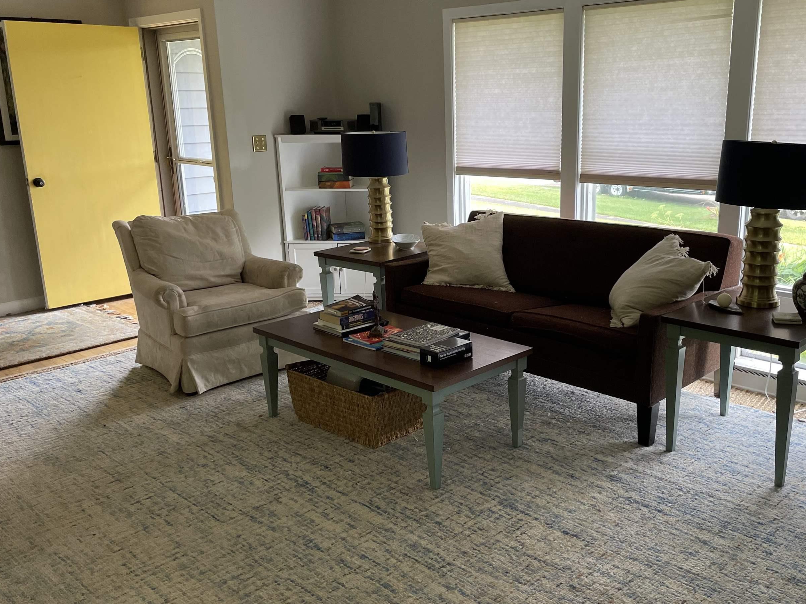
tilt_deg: -14.6
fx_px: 768
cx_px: 476
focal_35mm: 33
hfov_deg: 55.0
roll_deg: +0.3
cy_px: 301
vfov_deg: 42.9
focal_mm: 4.2
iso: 80
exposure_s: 1/121
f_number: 1.6
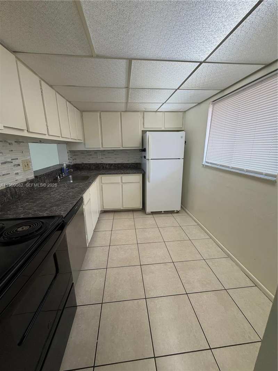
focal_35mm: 14
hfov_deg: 85.7
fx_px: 150
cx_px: 139
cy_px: 186
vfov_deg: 102.1
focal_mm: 2.22
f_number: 2.2
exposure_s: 1/120
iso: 125
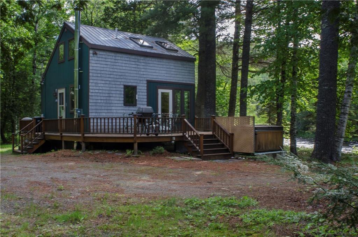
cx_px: 179
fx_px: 357
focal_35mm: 36
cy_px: 118
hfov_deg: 53.3
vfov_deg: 36.7
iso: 200
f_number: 22
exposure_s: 1/8
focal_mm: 24
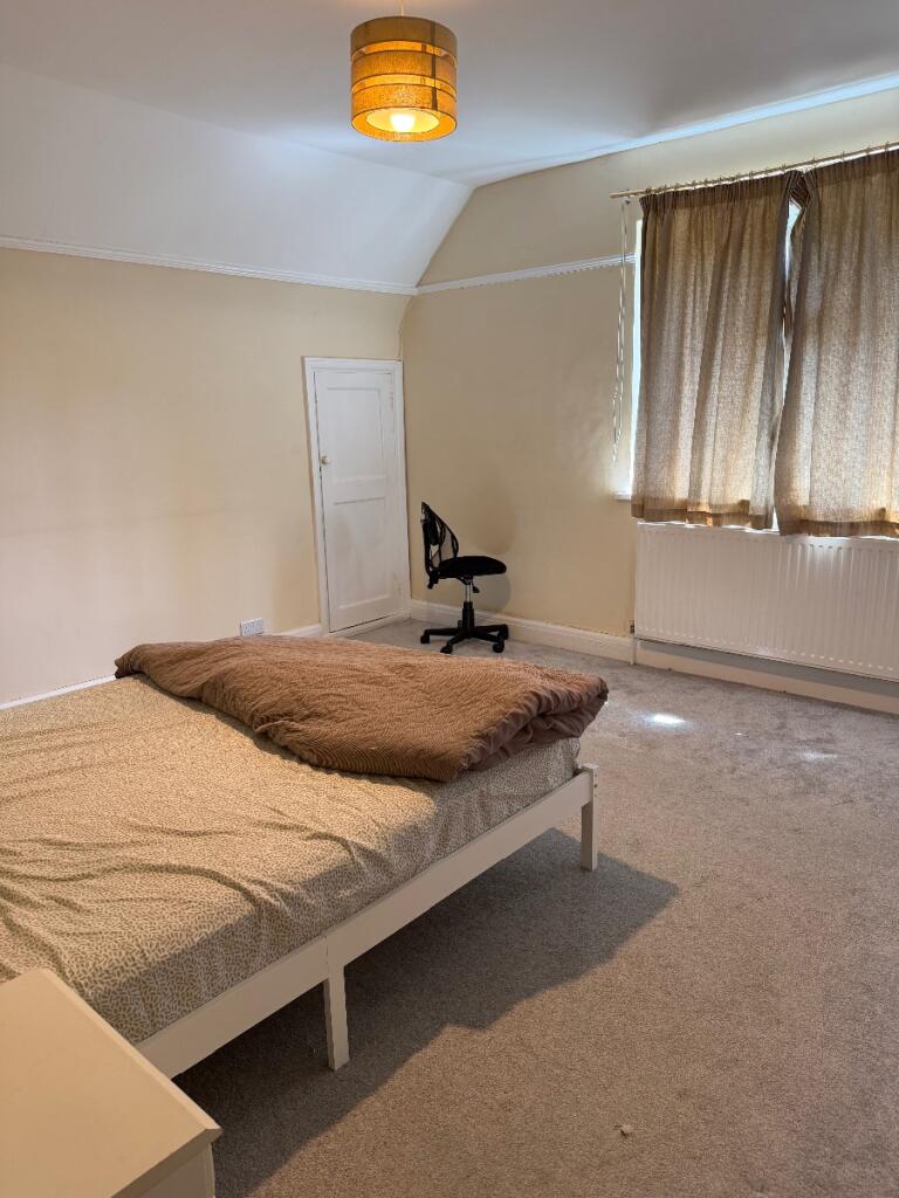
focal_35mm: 24
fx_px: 831
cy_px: 599
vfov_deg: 71.6
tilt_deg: -11.5
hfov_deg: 56.8
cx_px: 450
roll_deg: +1.0
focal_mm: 6.76
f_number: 1.78
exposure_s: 1/100
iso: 200
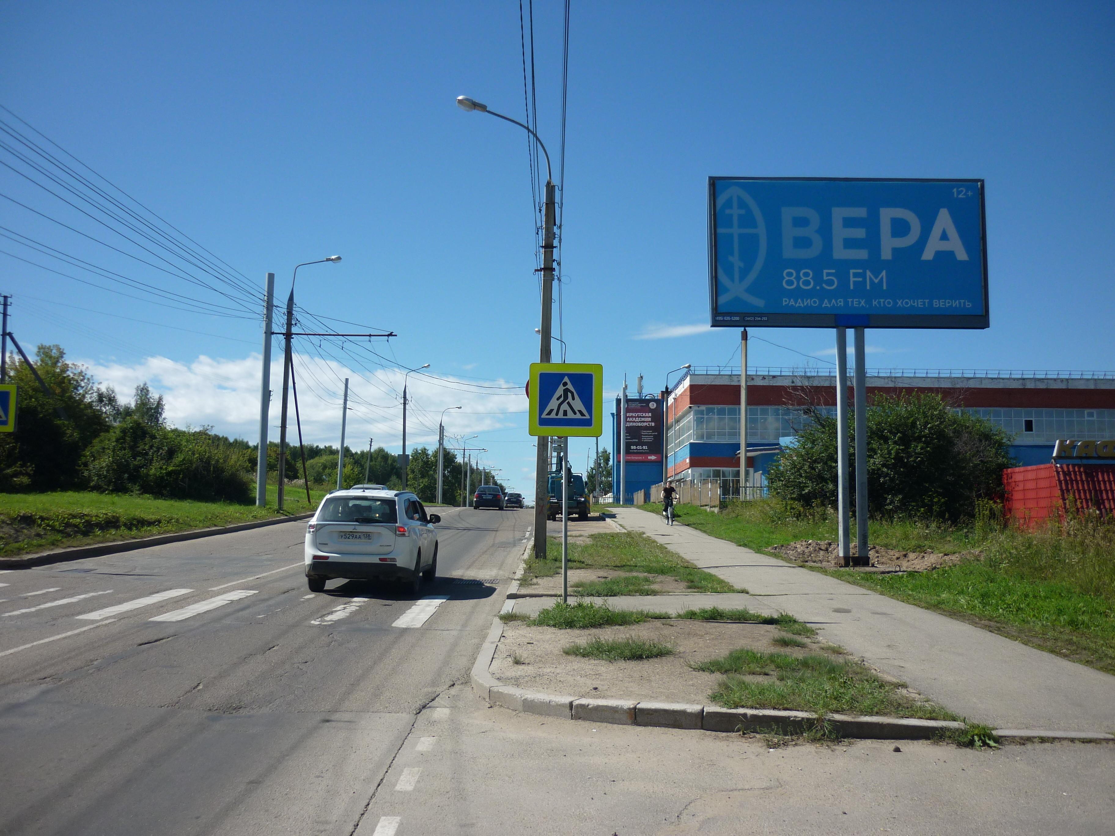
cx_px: 558
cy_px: 418
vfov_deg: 42.9
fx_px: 1063
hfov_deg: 55.4
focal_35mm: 33
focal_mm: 5.5
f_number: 8
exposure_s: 1/250
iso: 80
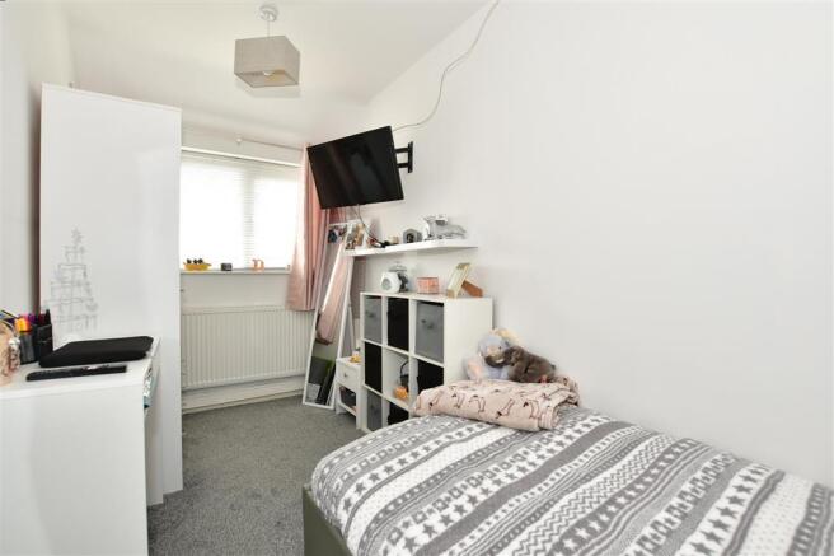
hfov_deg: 100.4
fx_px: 347
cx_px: 417
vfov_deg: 77.3
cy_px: 278
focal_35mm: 15
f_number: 5.6
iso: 250
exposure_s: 1/1.6
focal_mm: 10
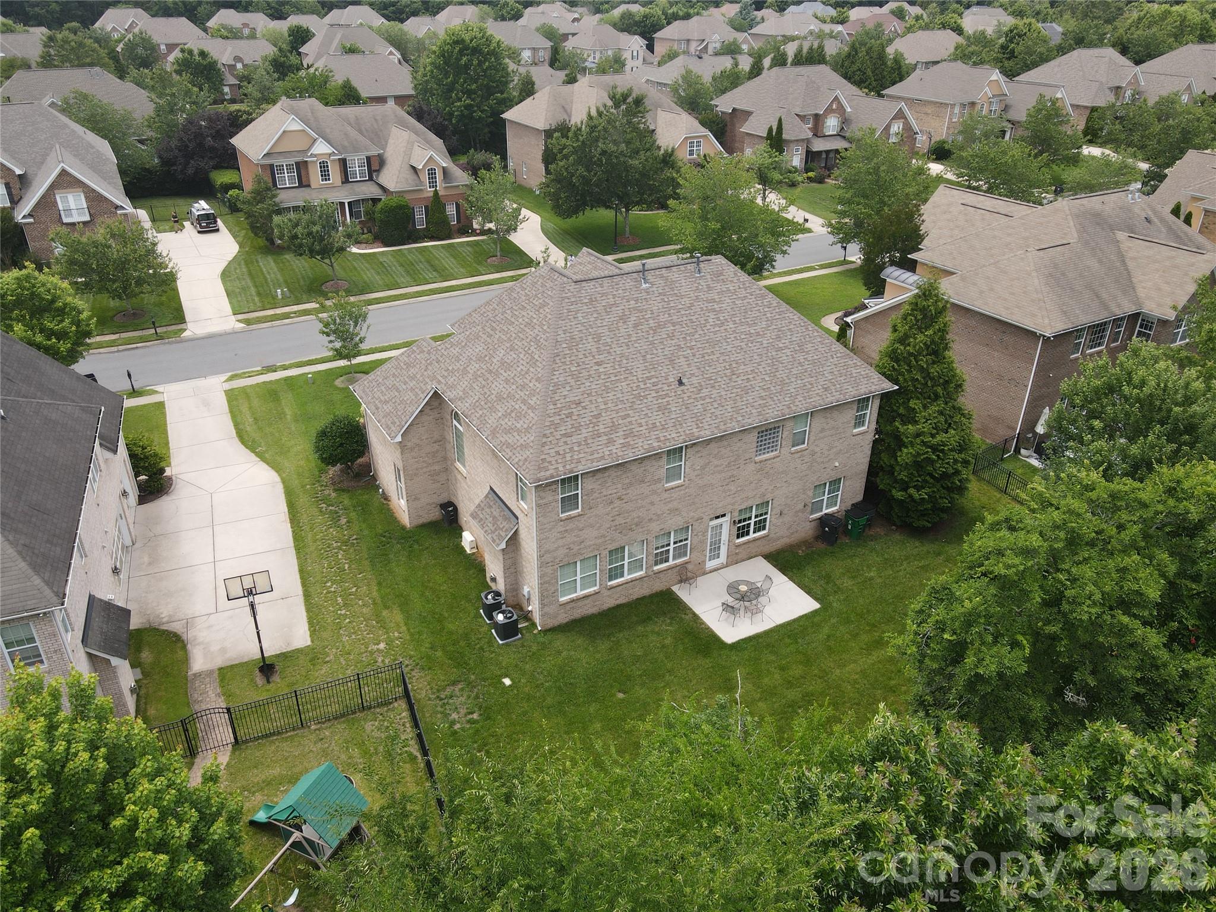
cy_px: 456
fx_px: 843
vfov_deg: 56.8
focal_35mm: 24
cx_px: 608
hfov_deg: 71.6
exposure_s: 1/320
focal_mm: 4.5
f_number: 2.8
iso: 110
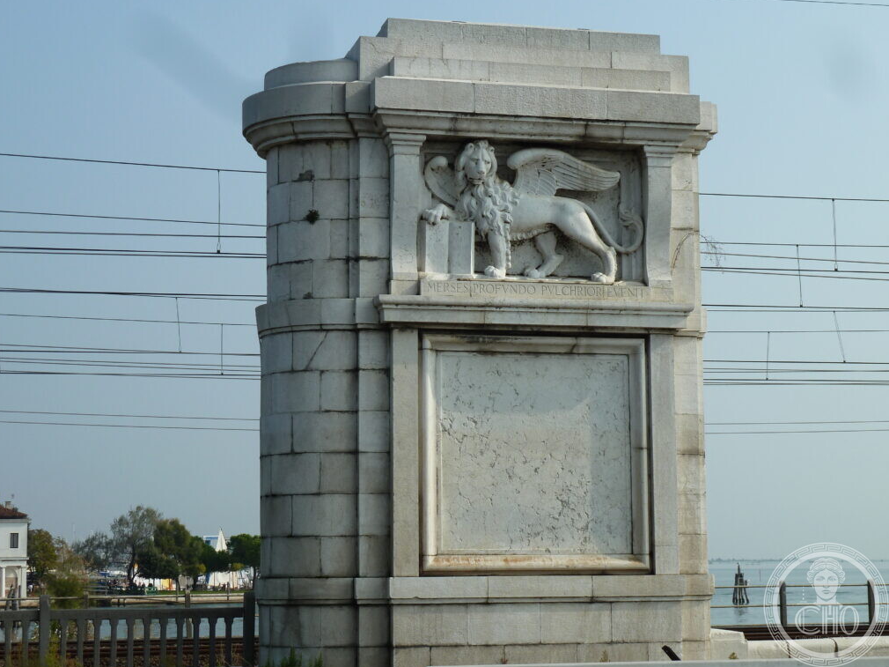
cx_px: 443
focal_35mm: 73
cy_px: 334
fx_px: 1874
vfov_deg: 20.2
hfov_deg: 26.7
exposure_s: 1/500
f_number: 5
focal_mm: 11.9
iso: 80
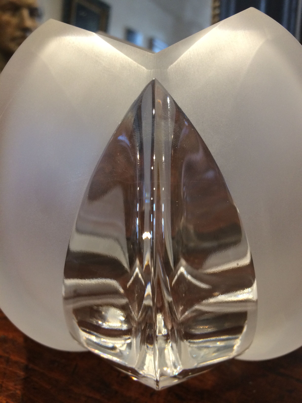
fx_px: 337
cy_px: 202
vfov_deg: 61.7
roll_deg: +0.3
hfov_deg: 48.2
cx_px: 151
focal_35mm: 29
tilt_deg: -22.4
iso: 160
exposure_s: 1/33
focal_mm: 4.15
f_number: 2.2
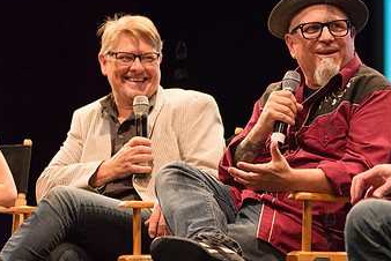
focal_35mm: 192
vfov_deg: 7.2
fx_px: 2087
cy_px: 115
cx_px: 330
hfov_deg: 10.7
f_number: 3.2
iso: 4000
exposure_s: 1/200
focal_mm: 112
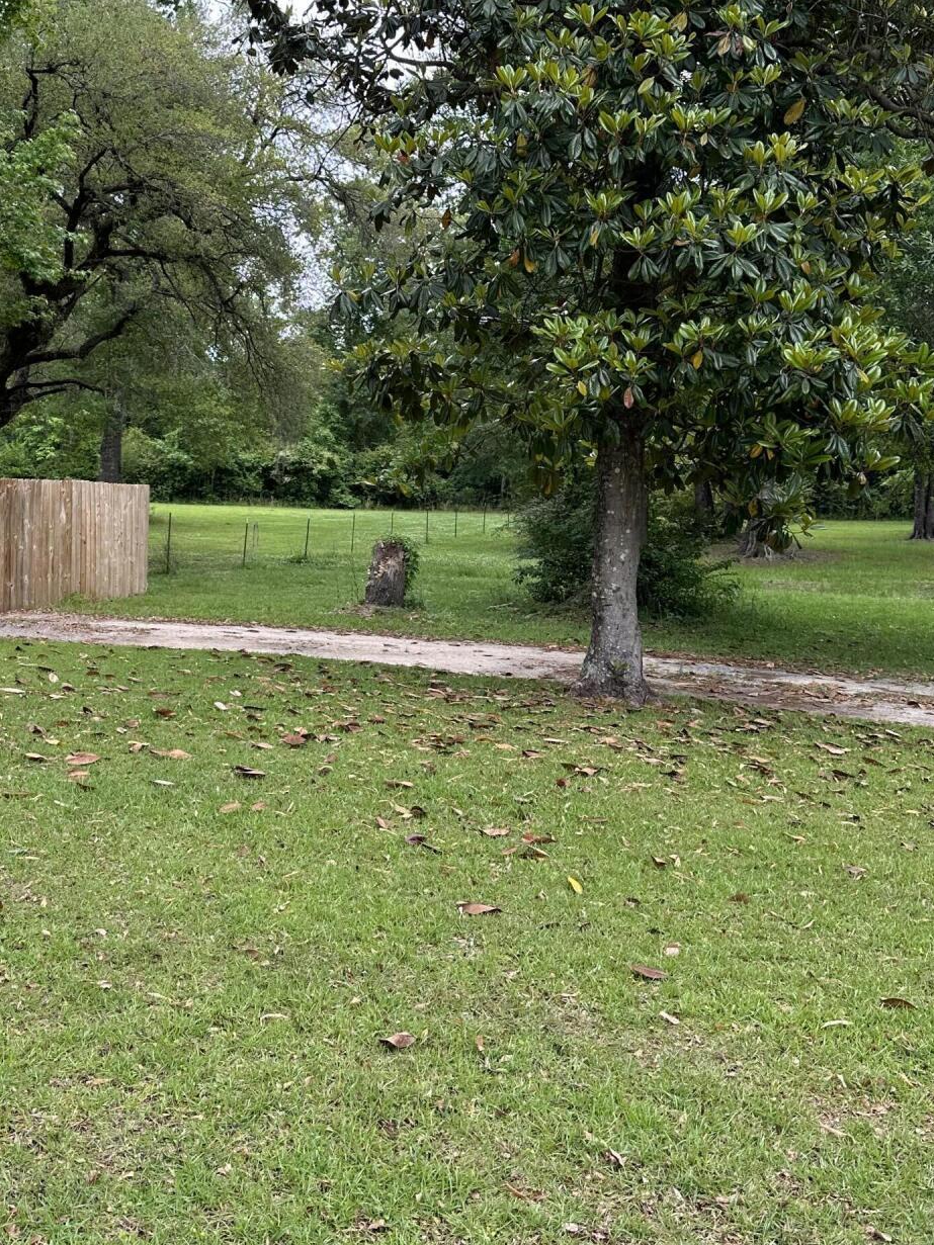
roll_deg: -2.6
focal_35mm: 39
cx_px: 321
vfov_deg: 47.7
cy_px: 541
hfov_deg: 36.5
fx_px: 1403
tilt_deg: +2.1
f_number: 1.78
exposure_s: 1/302
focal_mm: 6.86
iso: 80
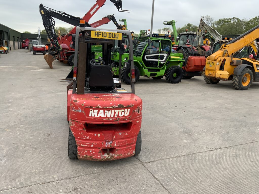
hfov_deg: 61.7
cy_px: 97
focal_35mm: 29
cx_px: 130
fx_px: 217
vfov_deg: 48.2
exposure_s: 1/770
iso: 16
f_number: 1.8
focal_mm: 3
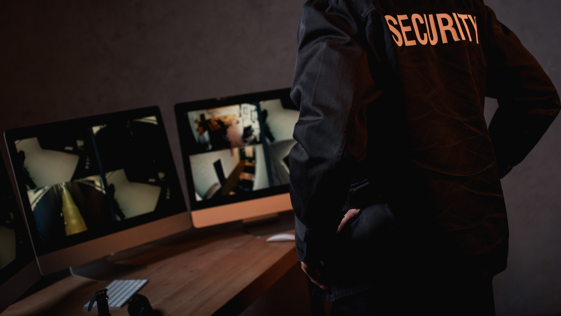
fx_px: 818
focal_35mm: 55
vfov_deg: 21.8
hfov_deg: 37.8
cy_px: 124
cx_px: 279
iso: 160
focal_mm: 50
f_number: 4
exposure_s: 1/250
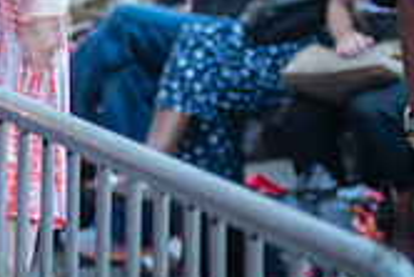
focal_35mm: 403
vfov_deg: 3.4
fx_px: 4638
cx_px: -96
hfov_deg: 5.1
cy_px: -141
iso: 800
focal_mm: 92
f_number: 3.5
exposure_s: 1/125
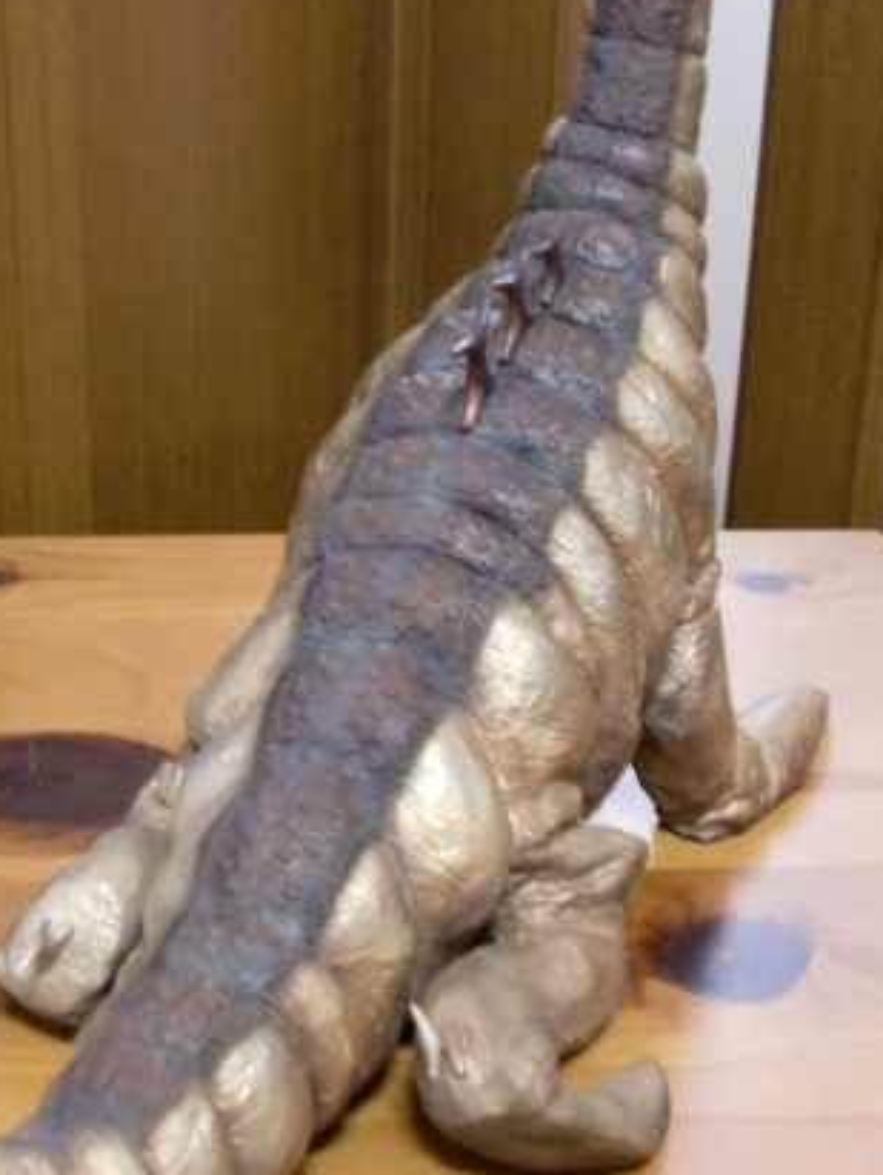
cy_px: 557
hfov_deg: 25.9
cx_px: 257
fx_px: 1902
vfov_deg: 34.3
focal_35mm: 56
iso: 400
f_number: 2.8
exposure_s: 1/15
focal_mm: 6.3
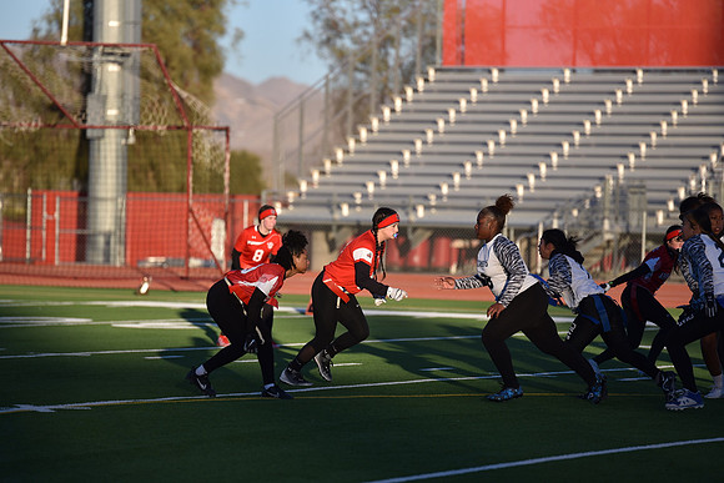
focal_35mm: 200
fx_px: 4023
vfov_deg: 6.9
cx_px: 362
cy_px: 242
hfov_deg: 10.3
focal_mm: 200
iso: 320
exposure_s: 1/4000
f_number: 2.8
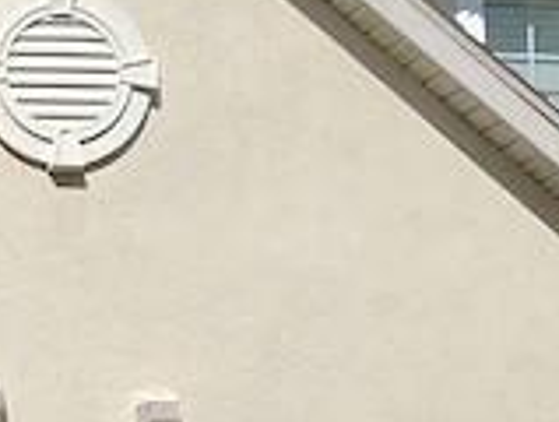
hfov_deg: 10.4
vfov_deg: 8.5
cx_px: -703
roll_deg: +0.1
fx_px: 2703
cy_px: 851
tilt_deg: +5.0
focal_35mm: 167
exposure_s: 1/3205
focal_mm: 4.25
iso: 32
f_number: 1.8
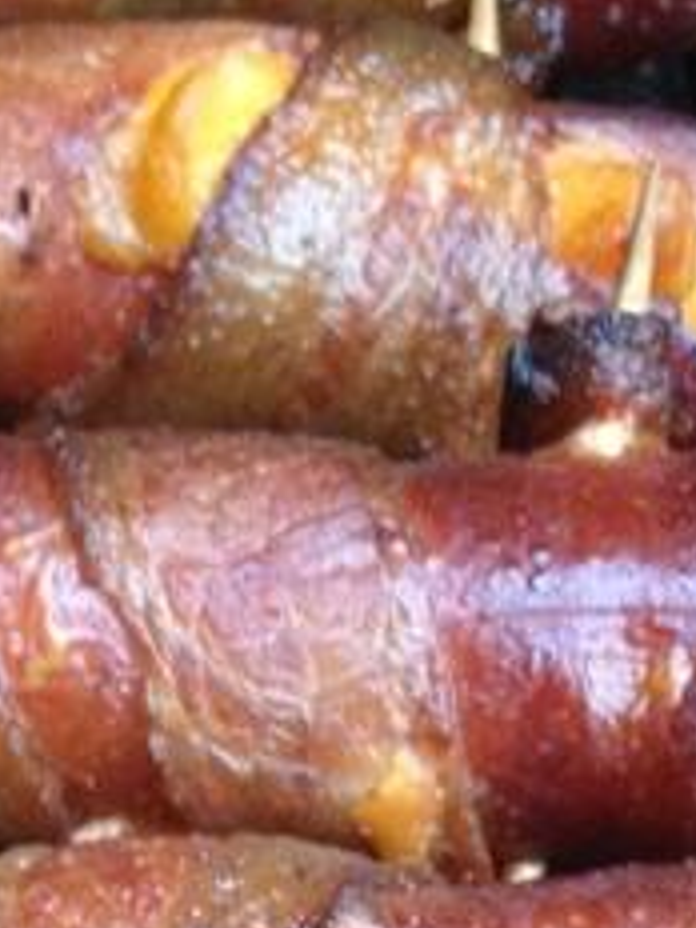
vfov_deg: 13.8
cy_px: 1276
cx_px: -102
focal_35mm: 136
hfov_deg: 10.7
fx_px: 3646
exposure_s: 1/20
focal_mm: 4.28
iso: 320
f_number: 2.4
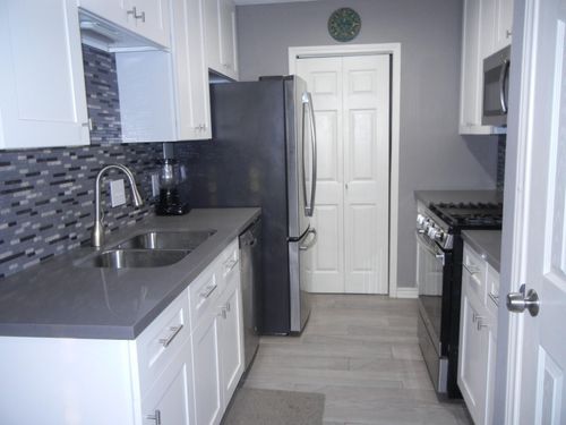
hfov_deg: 60.0
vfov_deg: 46.8
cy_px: 212
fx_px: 491
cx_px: 283
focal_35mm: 30
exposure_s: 1/30
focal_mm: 5.4
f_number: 3.5
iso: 400
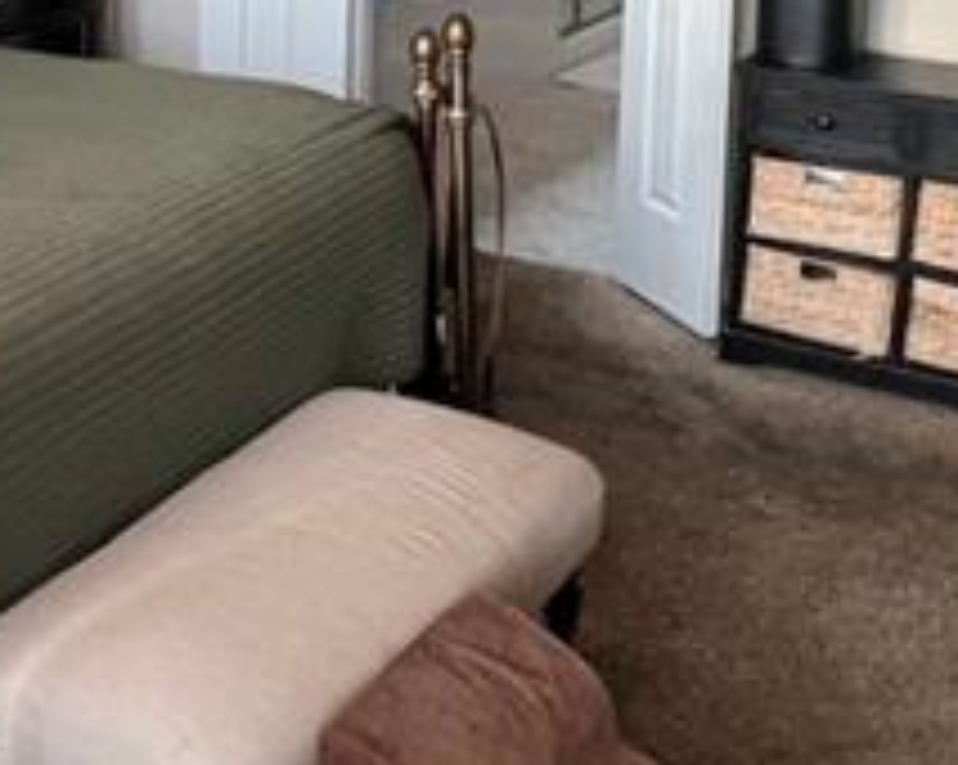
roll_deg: -1.4
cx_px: 153
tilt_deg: -6.6
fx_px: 1728
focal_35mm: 61
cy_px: -184
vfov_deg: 22.7
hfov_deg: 30.0
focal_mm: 1.57
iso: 200
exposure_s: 1/60
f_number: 1.8
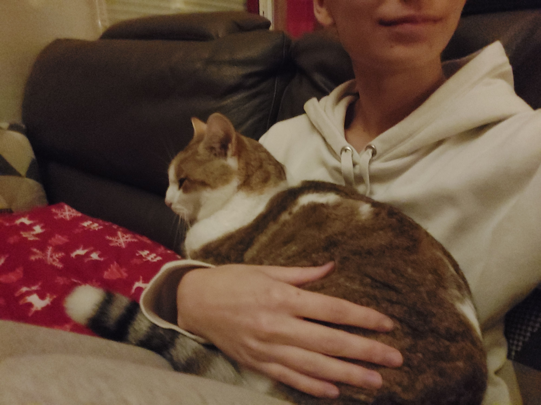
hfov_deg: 69.4
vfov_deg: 54.9
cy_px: 202
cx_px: 270
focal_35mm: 25
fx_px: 391
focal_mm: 3.72
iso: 4000
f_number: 2.2
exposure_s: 1/13
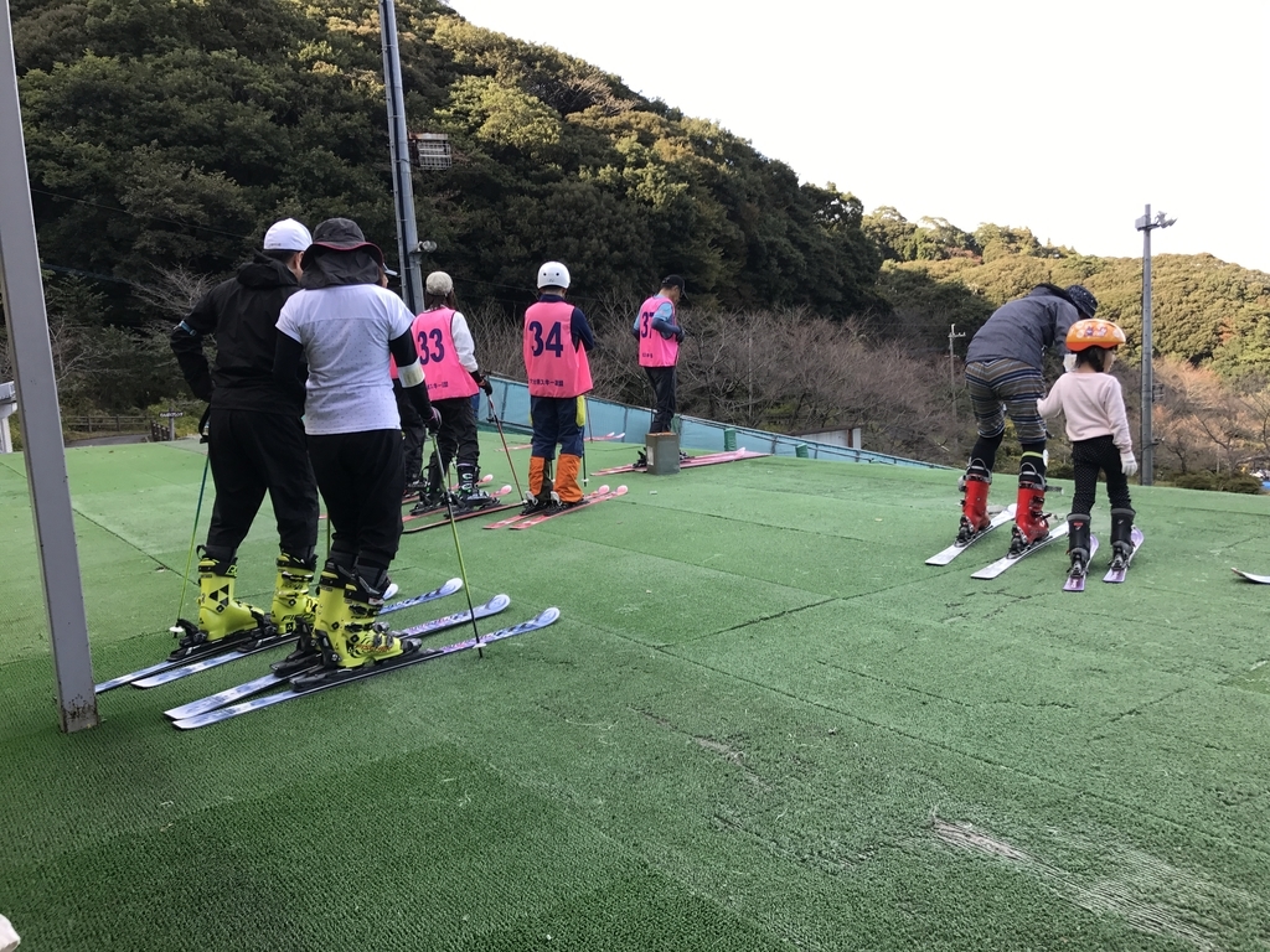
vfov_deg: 49.7
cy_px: 476
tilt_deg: -4.6
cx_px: 635
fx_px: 1027
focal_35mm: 28
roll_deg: +2.1
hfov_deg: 63.4
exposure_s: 1/277
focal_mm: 3.99
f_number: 1.8
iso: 20
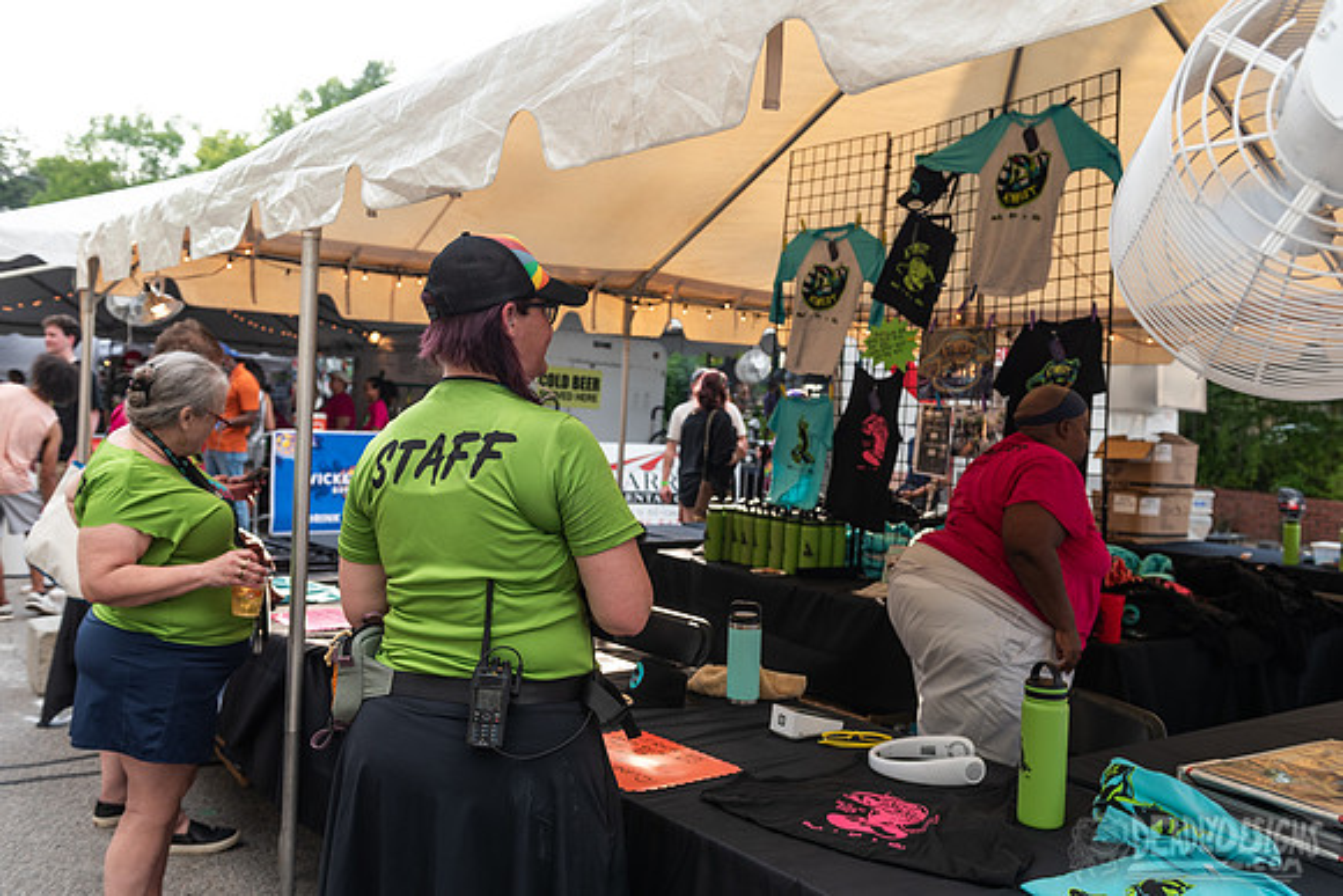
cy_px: 448
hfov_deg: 58.7
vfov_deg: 41.1
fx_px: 1194
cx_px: 672
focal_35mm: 32
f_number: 4.5
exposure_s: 1/250
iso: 250
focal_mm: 32
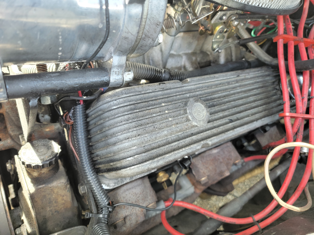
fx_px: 218
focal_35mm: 24
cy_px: 118
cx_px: 157
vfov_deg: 56.8
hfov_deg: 71.6
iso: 200
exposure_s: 1/119
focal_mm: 6.7
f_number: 1.8
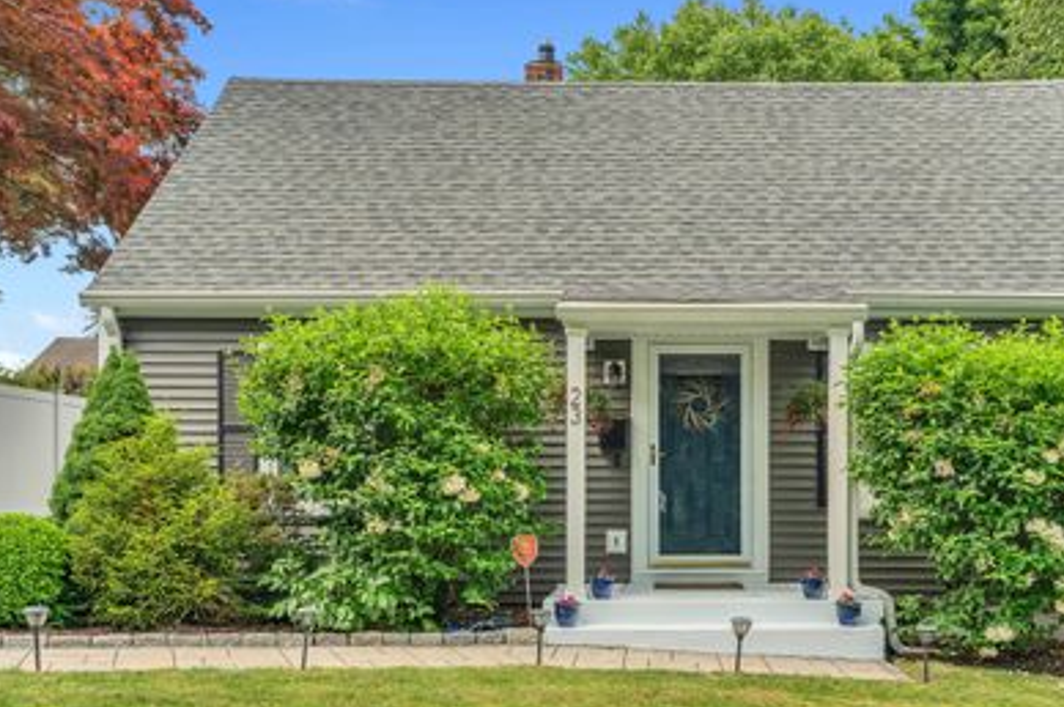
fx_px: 1181
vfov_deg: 33.3
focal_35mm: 40
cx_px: 661
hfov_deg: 48.1
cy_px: 377
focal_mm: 31
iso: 125
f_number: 7.1
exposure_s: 1/60
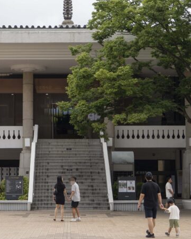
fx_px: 707
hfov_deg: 15.3
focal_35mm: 100
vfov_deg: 19.1
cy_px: 75
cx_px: 55
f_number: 7.1
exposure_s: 1/100
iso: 100
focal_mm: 47
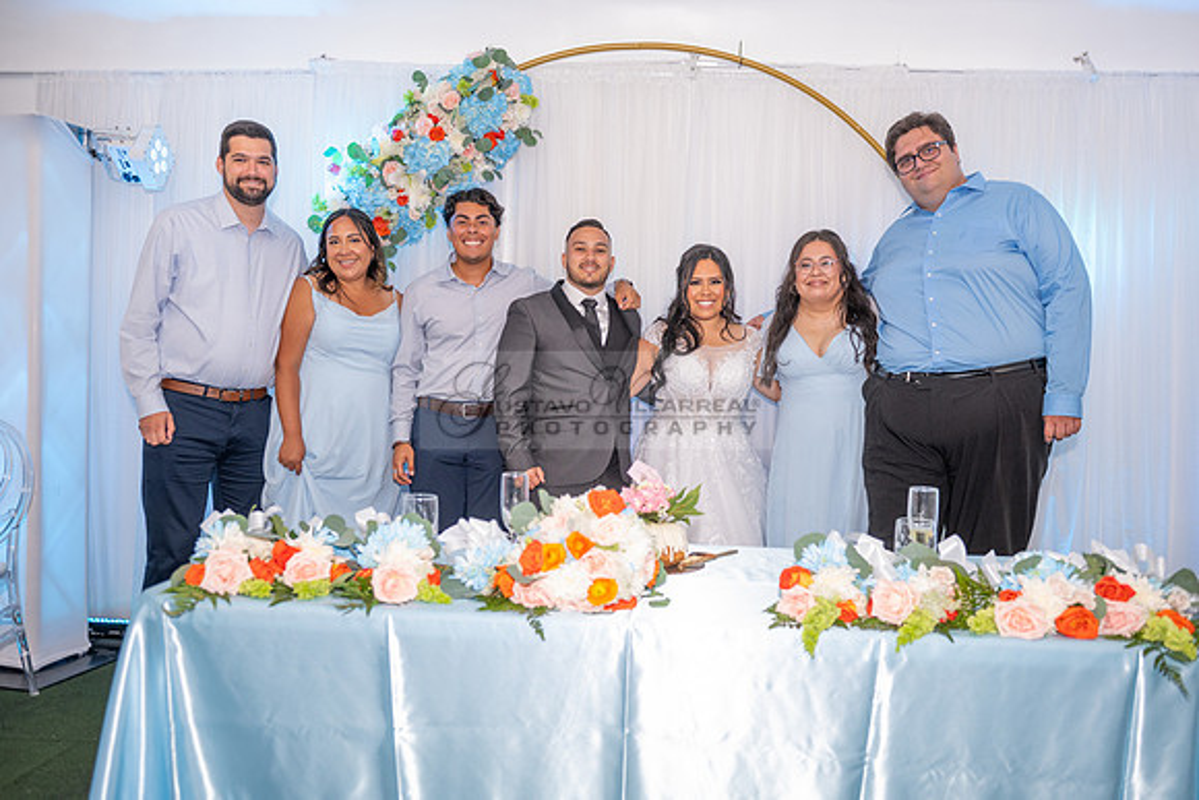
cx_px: 600
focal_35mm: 31
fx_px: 1033
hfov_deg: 60.3
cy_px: 400
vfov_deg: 42.3
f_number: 3.5
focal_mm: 31
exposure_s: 1/200
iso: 1000
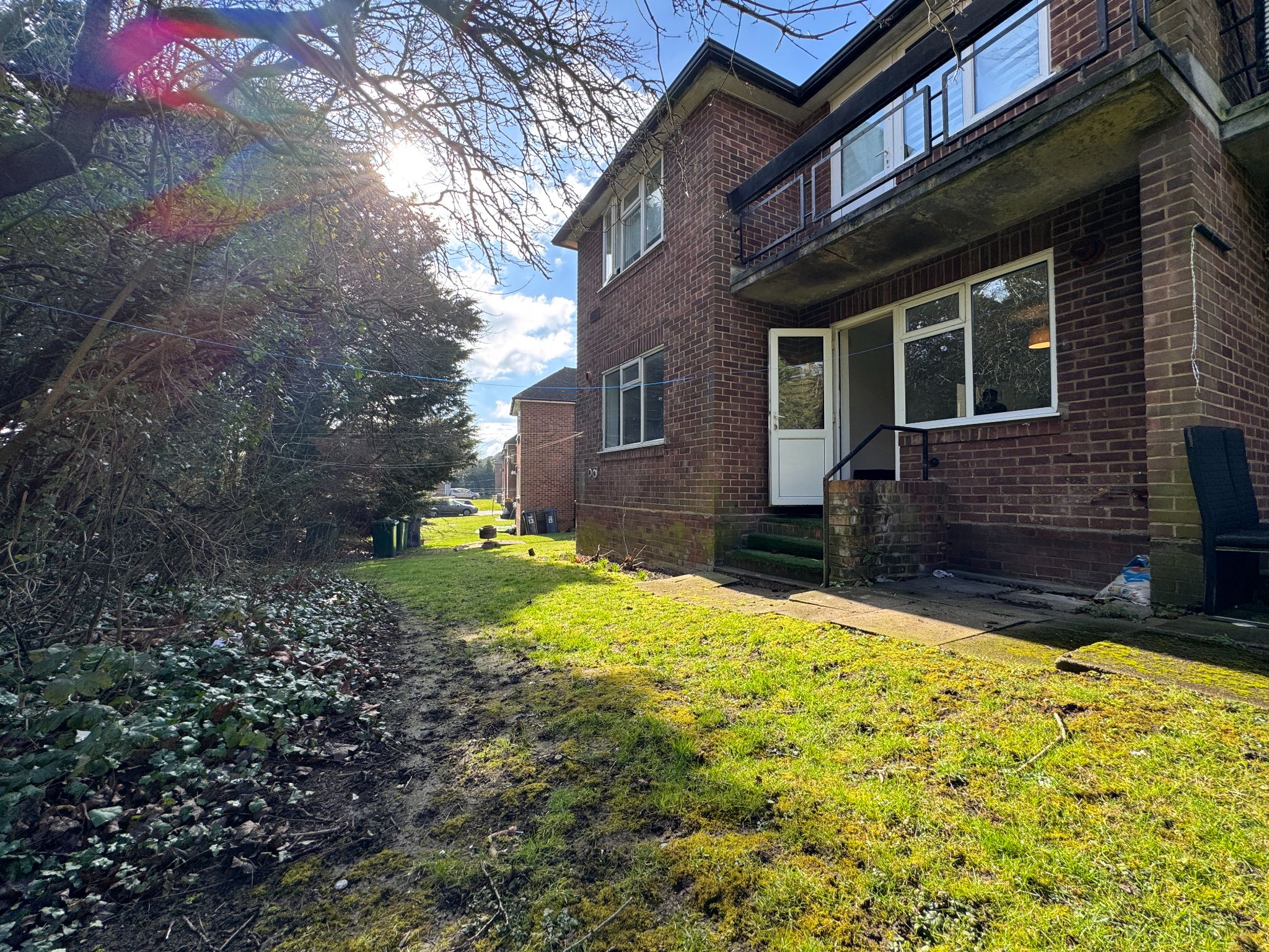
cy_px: 476
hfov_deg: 102.1
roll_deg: +0.0
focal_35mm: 14
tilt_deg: +2.2
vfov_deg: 85.7
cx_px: 634
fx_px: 513
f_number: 2.2
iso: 40
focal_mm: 2.22
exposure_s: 1/501
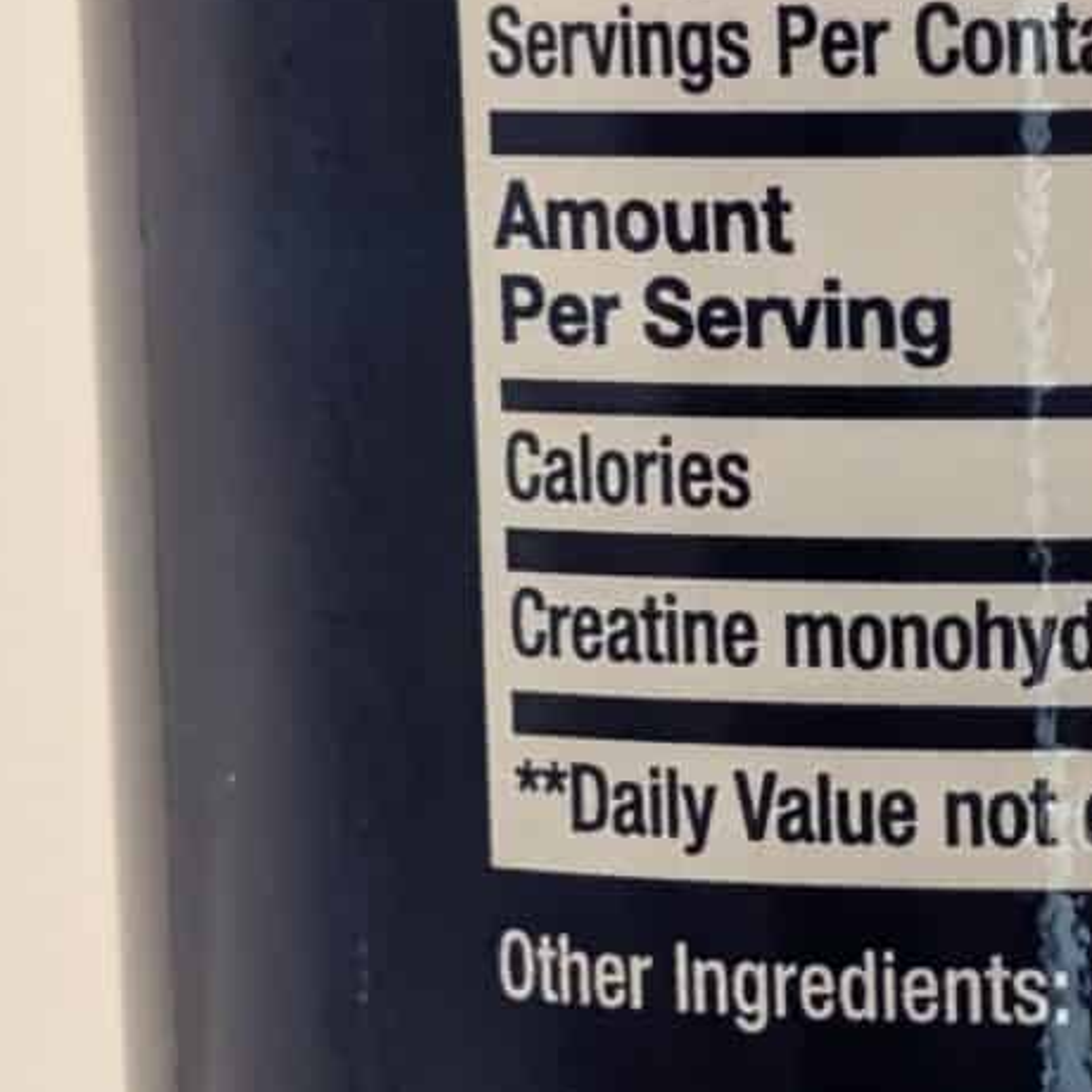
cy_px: 667
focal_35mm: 193
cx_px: 1211
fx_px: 6888
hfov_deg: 9.0
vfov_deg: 9.1
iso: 276
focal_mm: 6.9
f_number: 1.68
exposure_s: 1/121
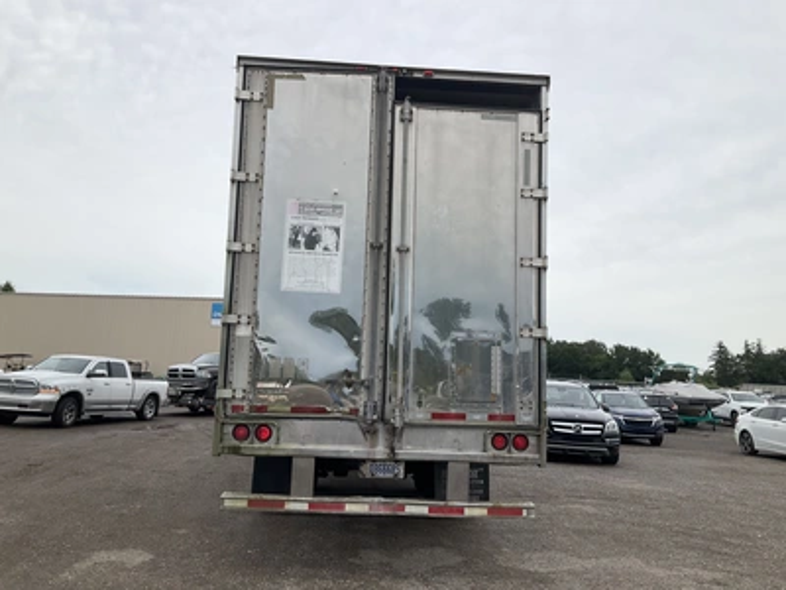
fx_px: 658
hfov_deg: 61.7
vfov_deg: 48.2
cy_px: 295
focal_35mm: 29
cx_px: 393
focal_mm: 3
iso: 25
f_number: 1.8
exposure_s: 1/2227
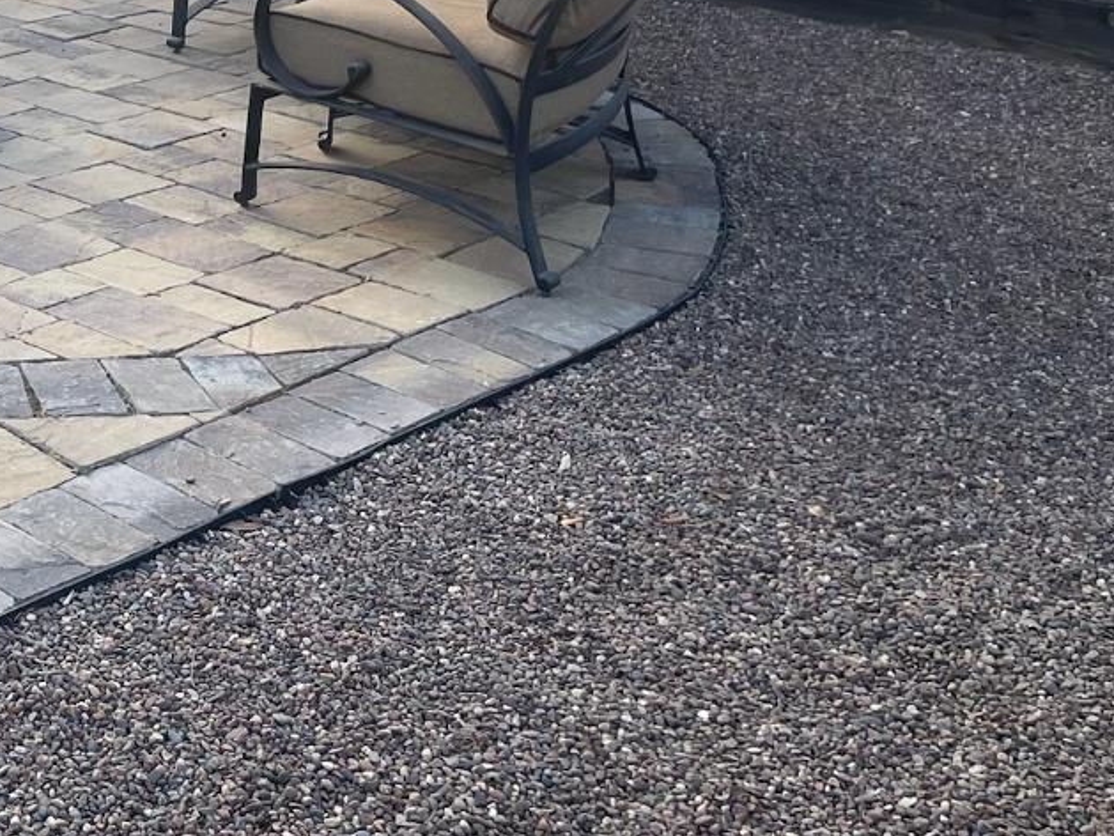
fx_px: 1996
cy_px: 49
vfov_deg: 22.9
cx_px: -182
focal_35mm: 62
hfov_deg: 27.8
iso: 40
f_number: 1.6
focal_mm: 4.2
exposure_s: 1/120
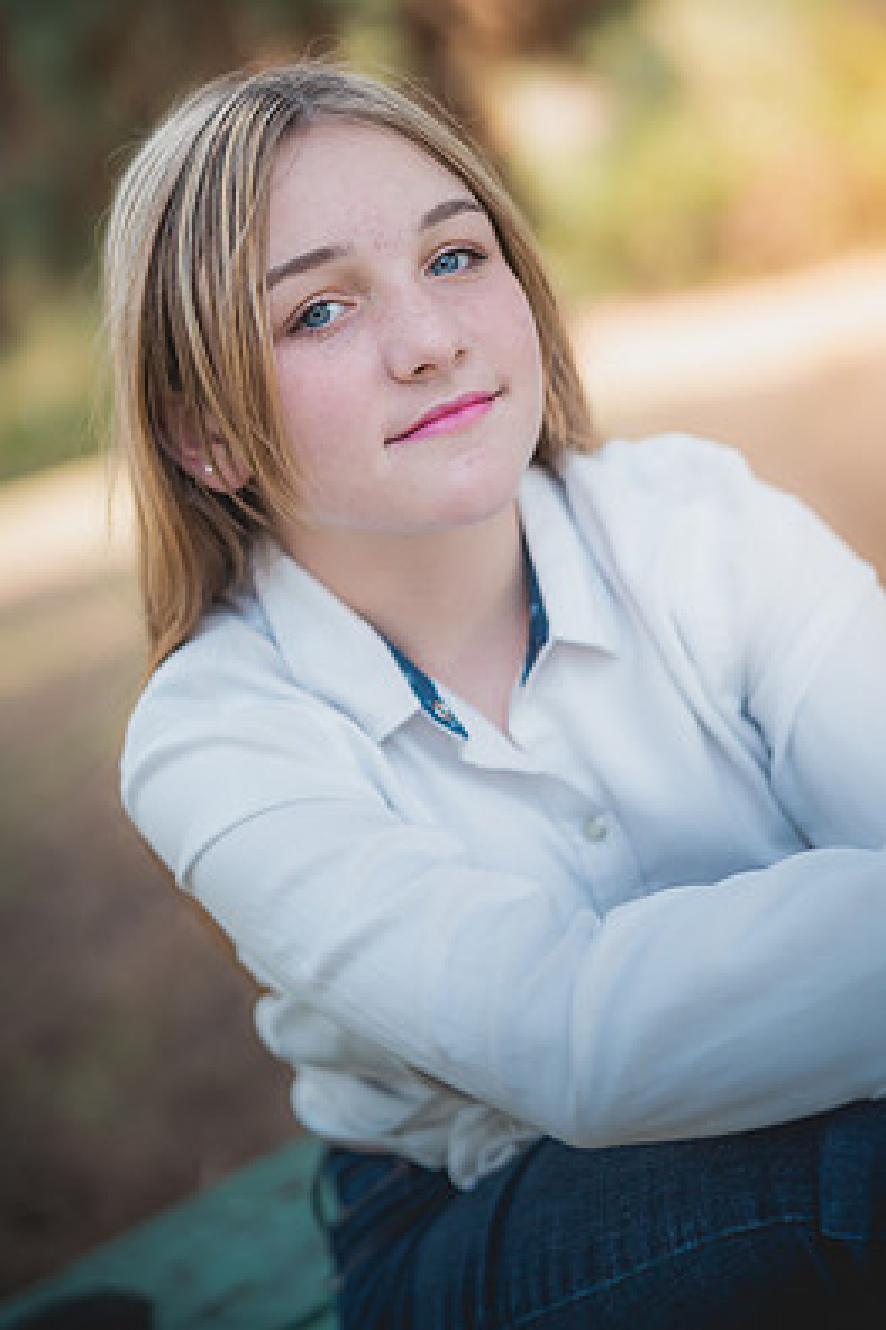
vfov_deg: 35.0
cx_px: 478
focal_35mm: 57
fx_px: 2106
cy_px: 583
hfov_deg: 23.8
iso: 250
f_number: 1.4
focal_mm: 50
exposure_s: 1/2000
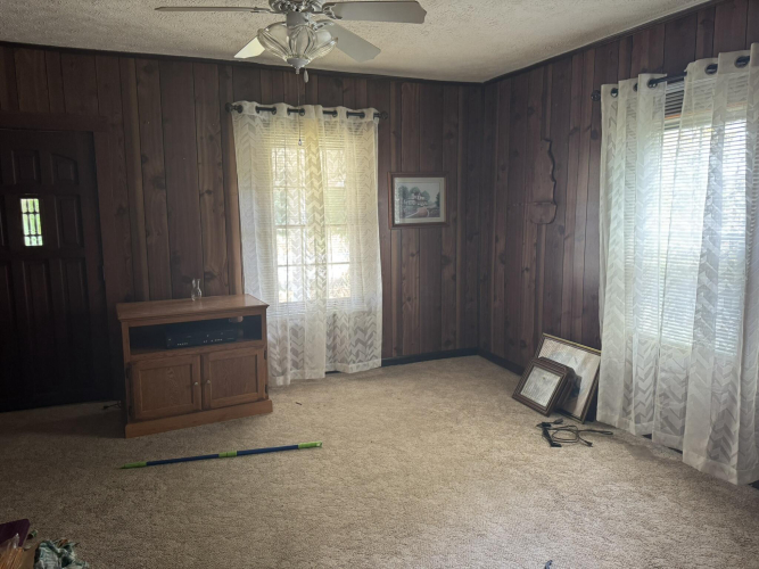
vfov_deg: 56.8
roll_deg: +0.4
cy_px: 284
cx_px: 380
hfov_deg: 71.6
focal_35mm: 24
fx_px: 526
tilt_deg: -7.1
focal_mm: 6.76
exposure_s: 1/60
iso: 250
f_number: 1.78
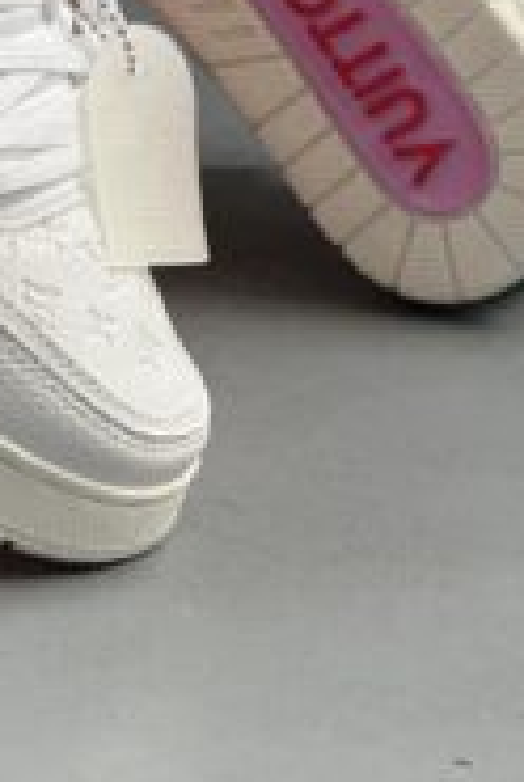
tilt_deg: -15.7
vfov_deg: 7.0
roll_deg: -0.7
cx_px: 8
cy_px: 42
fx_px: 6329
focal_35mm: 291
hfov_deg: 4.7
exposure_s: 1/70
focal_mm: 15.66
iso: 320
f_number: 2.8
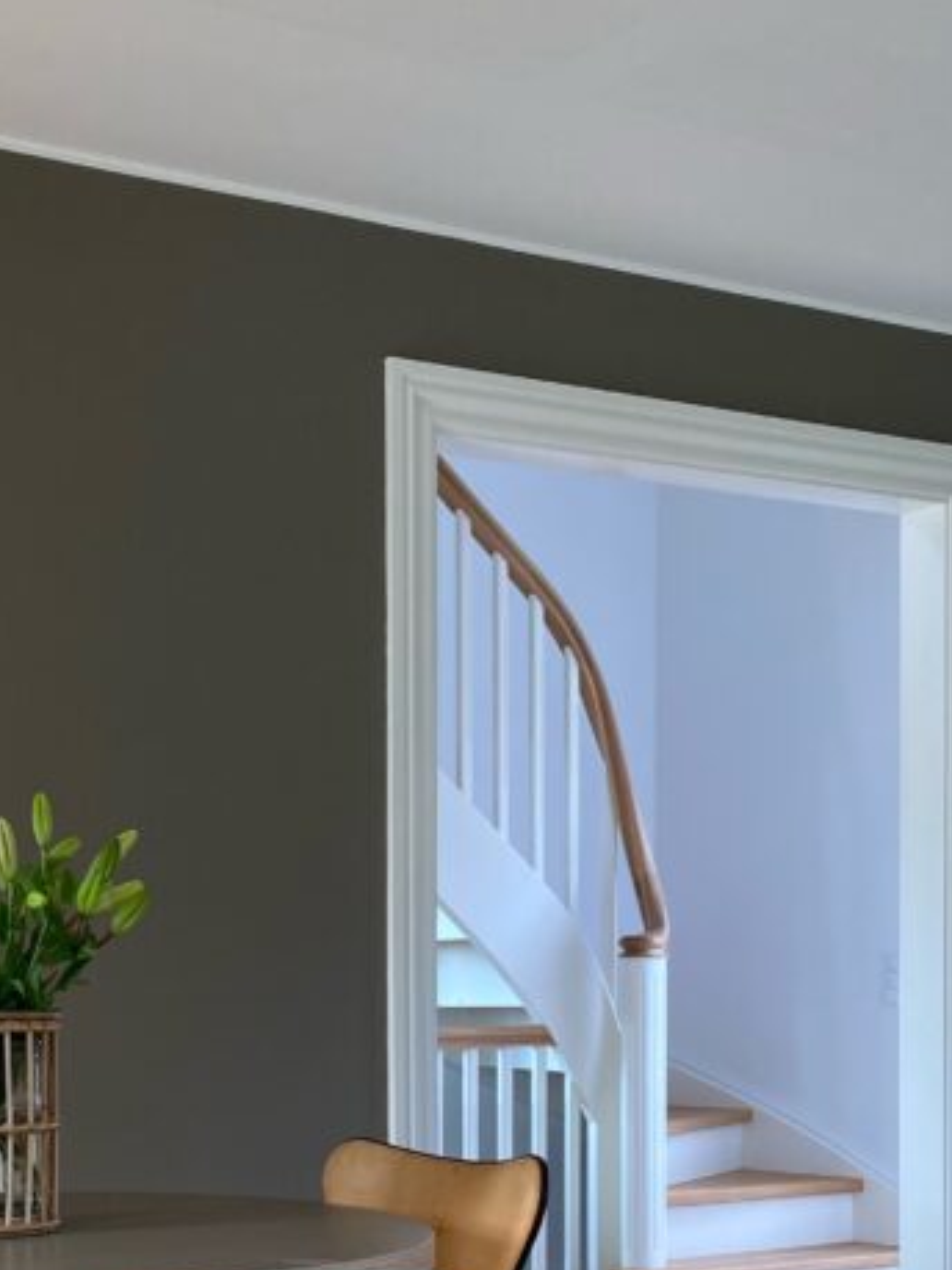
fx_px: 2128
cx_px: 122
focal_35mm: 58
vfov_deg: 31.8
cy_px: 1126
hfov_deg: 24.6
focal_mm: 4.25
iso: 100
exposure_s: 1/121
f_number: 1.8
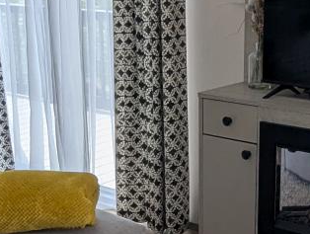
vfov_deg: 20.2
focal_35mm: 73
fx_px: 655
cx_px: 209
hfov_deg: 26.5
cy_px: 147
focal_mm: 2.35
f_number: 2.2
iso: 43
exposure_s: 1/365
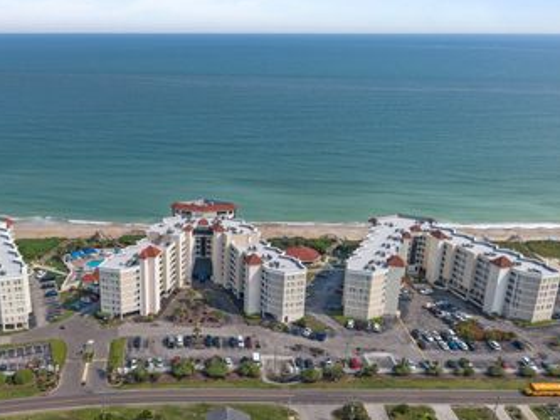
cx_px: 197
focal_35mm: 36
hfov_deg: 50.6
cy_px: 228
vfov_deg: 39.7
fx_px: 583
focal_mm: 8.67
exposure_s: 1/3200
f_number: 1.8
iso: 100
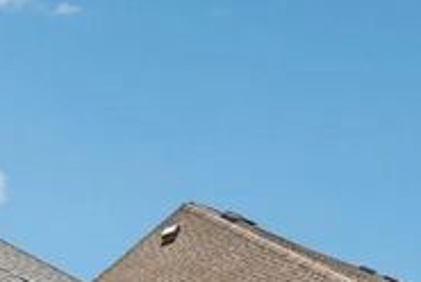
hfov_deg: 17.2
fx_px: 1230
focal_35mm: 105
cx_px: -241
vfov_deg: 11.3
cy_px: 629
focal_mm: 19
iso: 400
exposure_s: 1/1250
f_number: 8
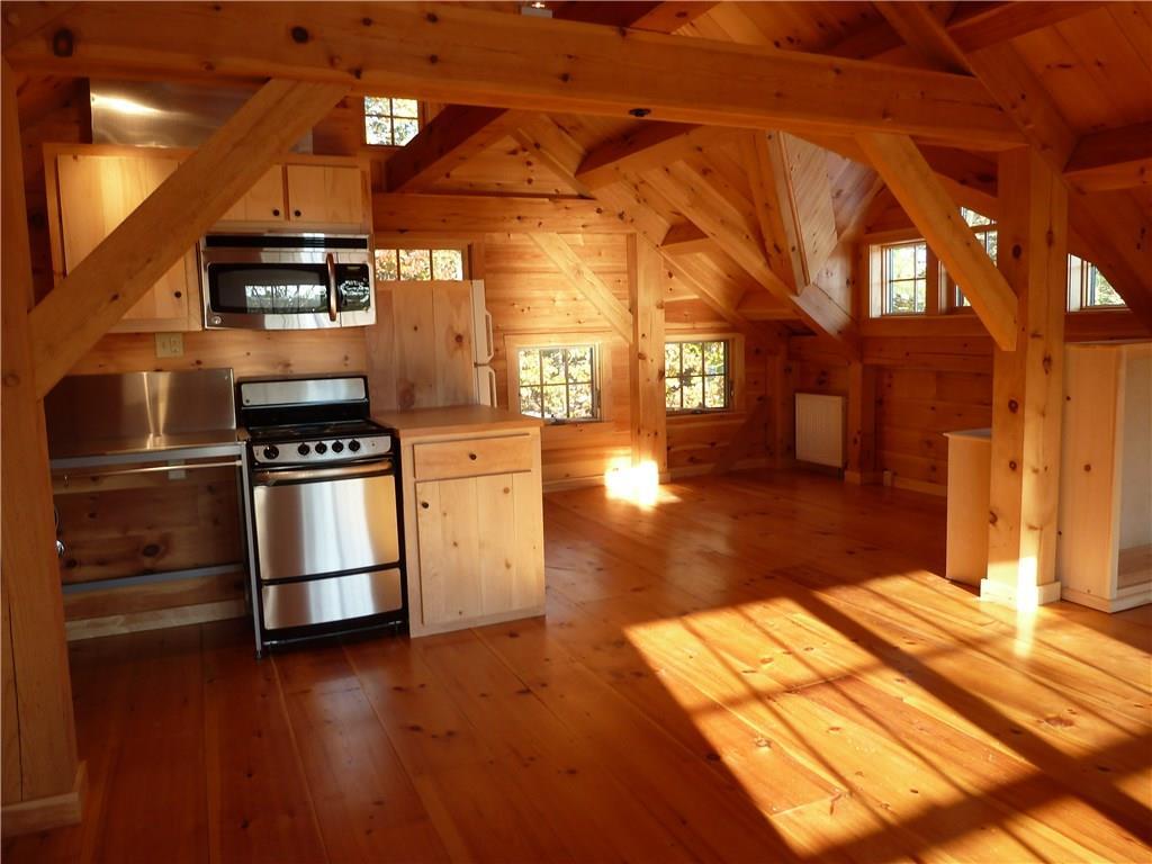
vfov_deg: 54.9
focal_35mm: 25
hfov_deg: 69.4
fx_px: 832
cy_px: 432
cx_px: 576
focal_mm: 4.1
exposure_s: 1/30
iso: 80
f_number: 3.3
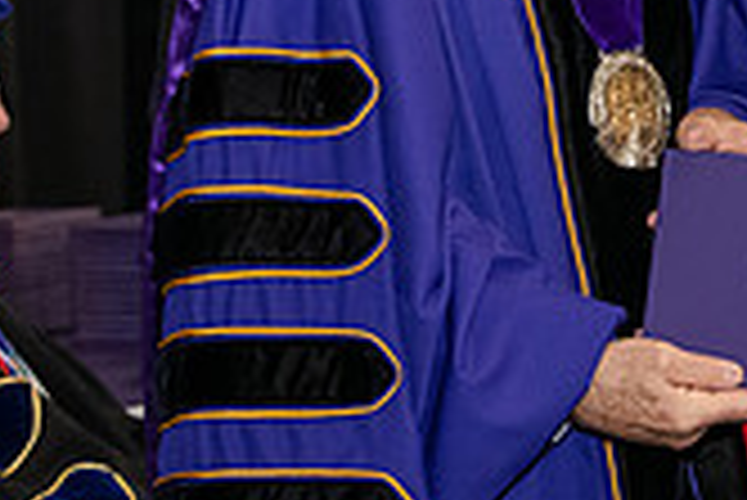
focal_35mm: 244
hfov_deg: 8.4
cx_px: 634
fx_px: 5067
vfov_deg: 5.6
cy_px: -29
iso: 2500
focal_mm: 70
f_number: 5
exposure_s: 1/200
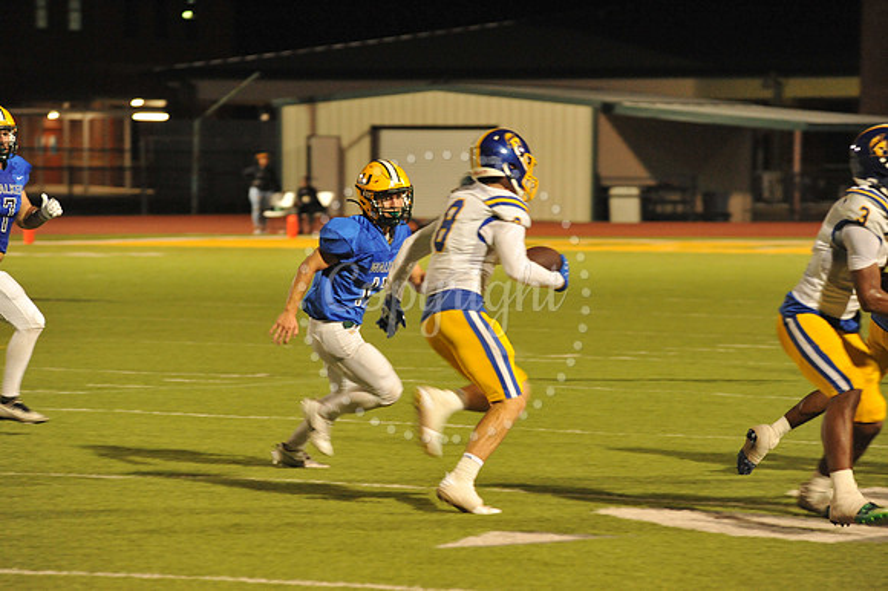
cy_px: 296
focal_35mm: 200
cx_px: 444
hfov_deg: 10.3
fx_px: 4930
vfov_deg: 6.9
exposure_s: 1/200
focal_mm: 200
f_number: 5.6
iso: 5000
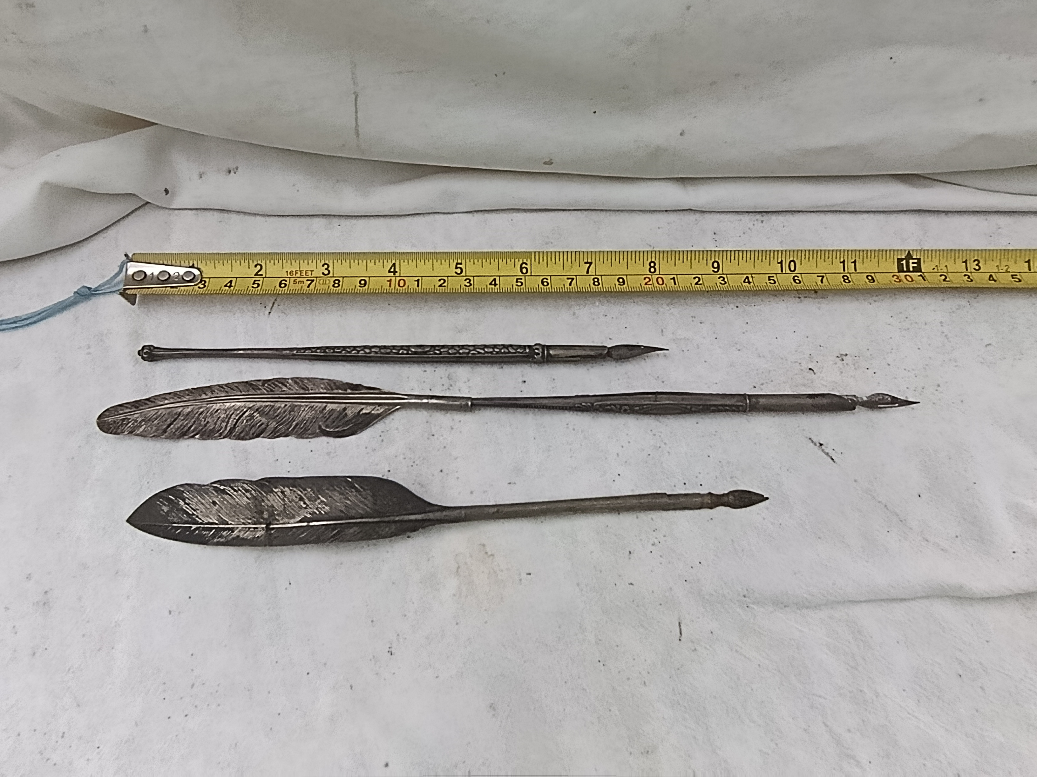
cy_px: 388
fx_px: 719
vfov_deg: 56.8
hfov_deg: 71.6
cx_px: 518
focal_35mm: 24
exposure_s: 1/100
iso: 87
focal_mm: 1.65
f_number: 2.2
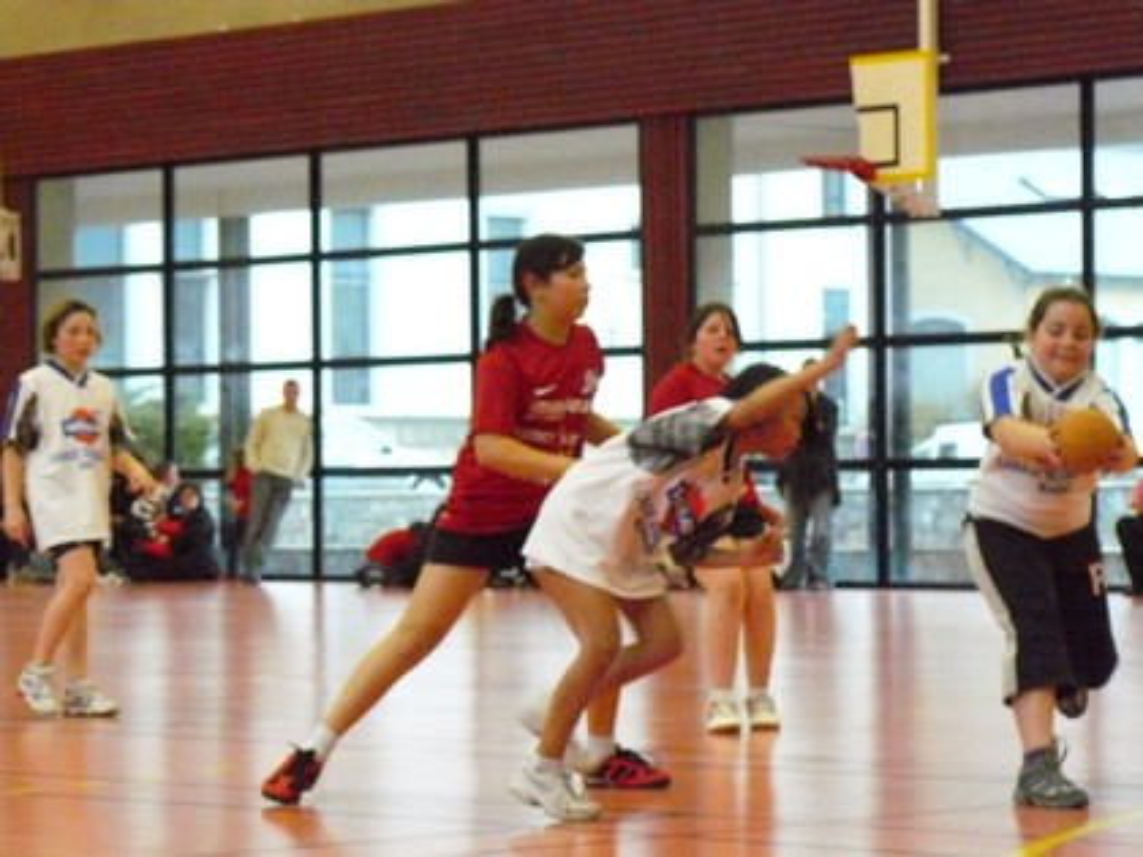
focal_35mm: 130
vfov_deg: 11.4
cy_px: 428
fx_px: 4293
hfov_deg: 15.2
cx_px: 572
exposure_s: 1/160
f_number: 4
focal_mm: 21.6
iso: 1250
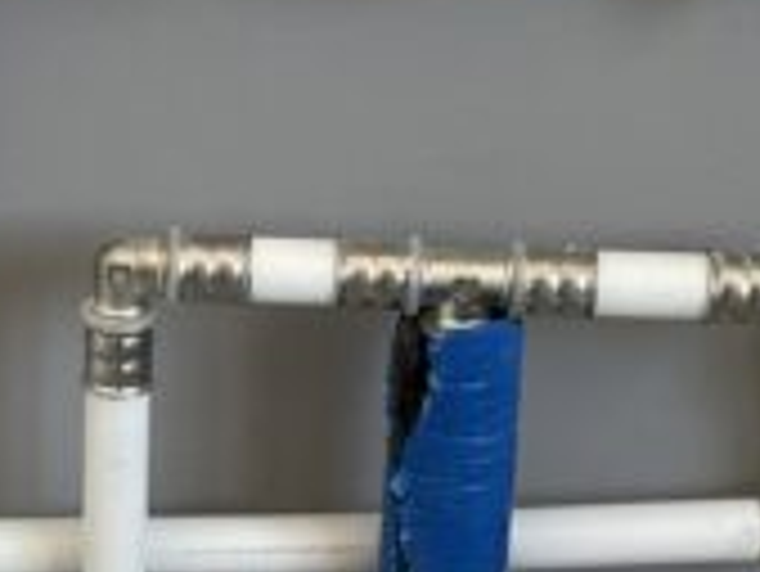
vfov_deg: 12.5
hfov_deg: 16.6
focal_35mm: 118
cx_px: 238
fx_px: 2593
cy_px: 509
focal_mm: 4.2
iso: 125
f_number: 1.6
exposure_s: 1/119
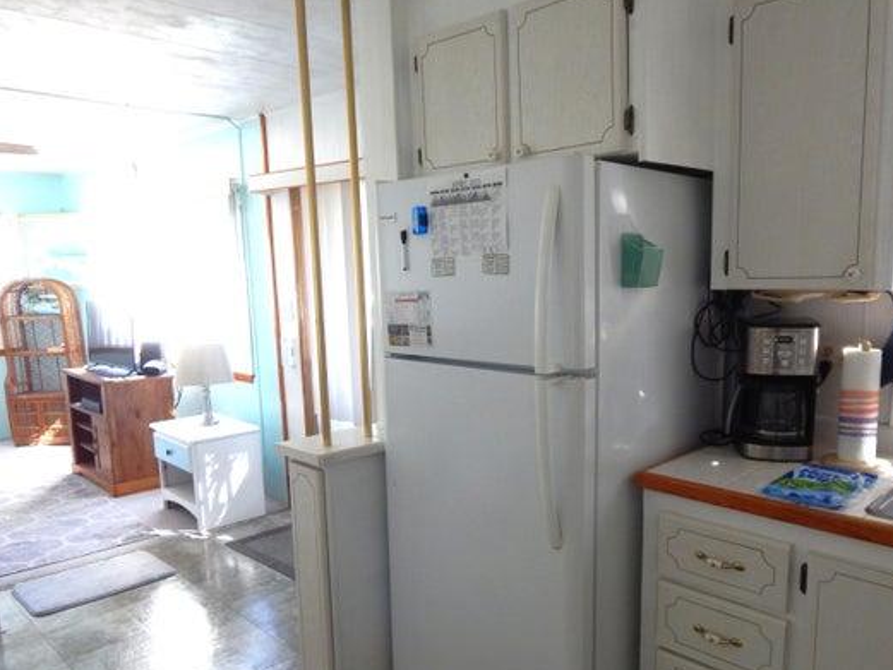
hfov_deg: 65.0
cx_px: 507
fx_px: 697
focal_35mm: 27
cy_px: 391
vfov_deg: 51.1
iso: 125
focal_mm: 4
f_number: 3
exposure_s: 1/40
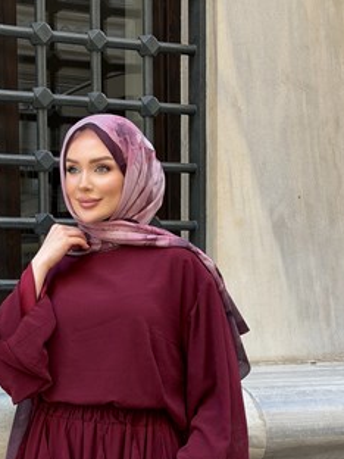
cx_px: 97
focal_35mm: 82
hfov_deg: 17.9
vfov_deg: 23.6
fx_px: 1087
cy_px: 344
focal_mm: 6.76
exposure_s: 1/354
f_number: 1.78
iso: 64
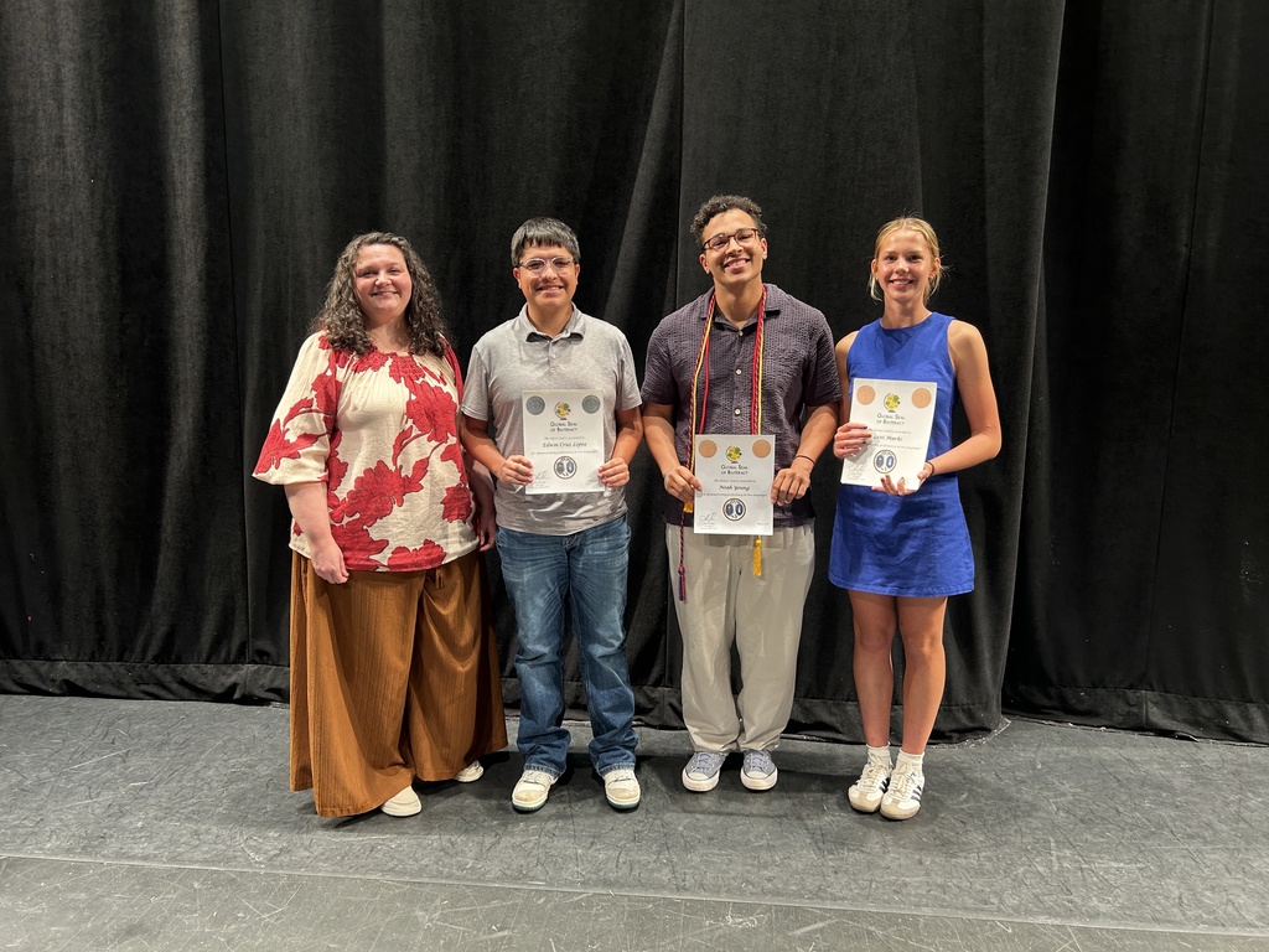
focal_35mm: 26
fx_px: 953
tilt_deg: -10.0
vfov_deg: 53.1
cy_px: 476
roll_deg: -0.2
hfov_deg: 67.3
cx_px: 634
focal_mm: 5.7
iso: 80
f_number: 1.5
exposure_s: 1/60
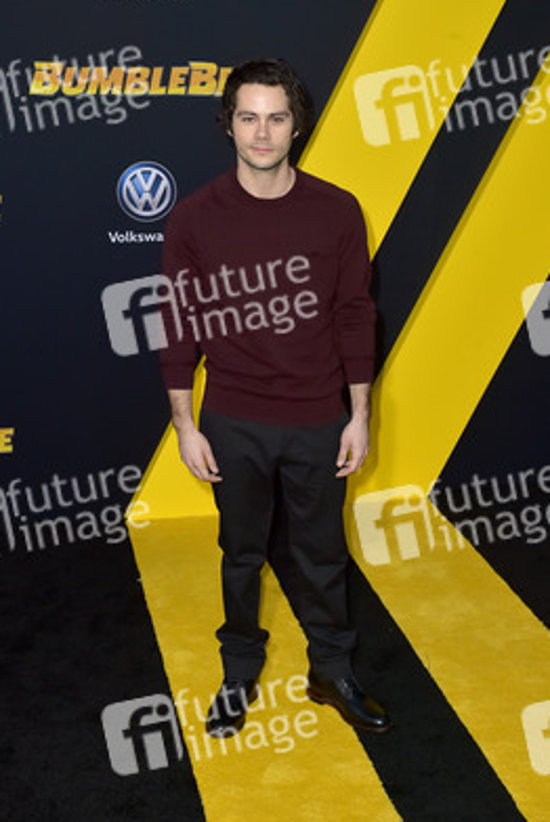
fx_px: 1121
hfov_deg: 27.6
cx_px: 272
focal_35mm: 49
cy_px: 411
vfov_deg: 40.3
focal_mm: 48
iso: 250
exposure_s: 1/250
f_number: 6.3
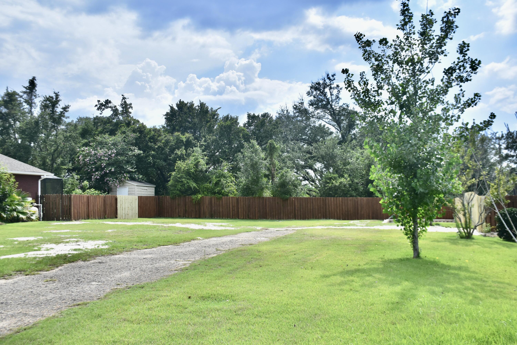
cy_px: 172
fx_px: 495
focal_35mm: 34
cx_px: 258
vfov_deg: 38.4
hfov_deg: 55.1
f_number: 8
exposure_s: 1/640
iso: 200
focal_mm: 23
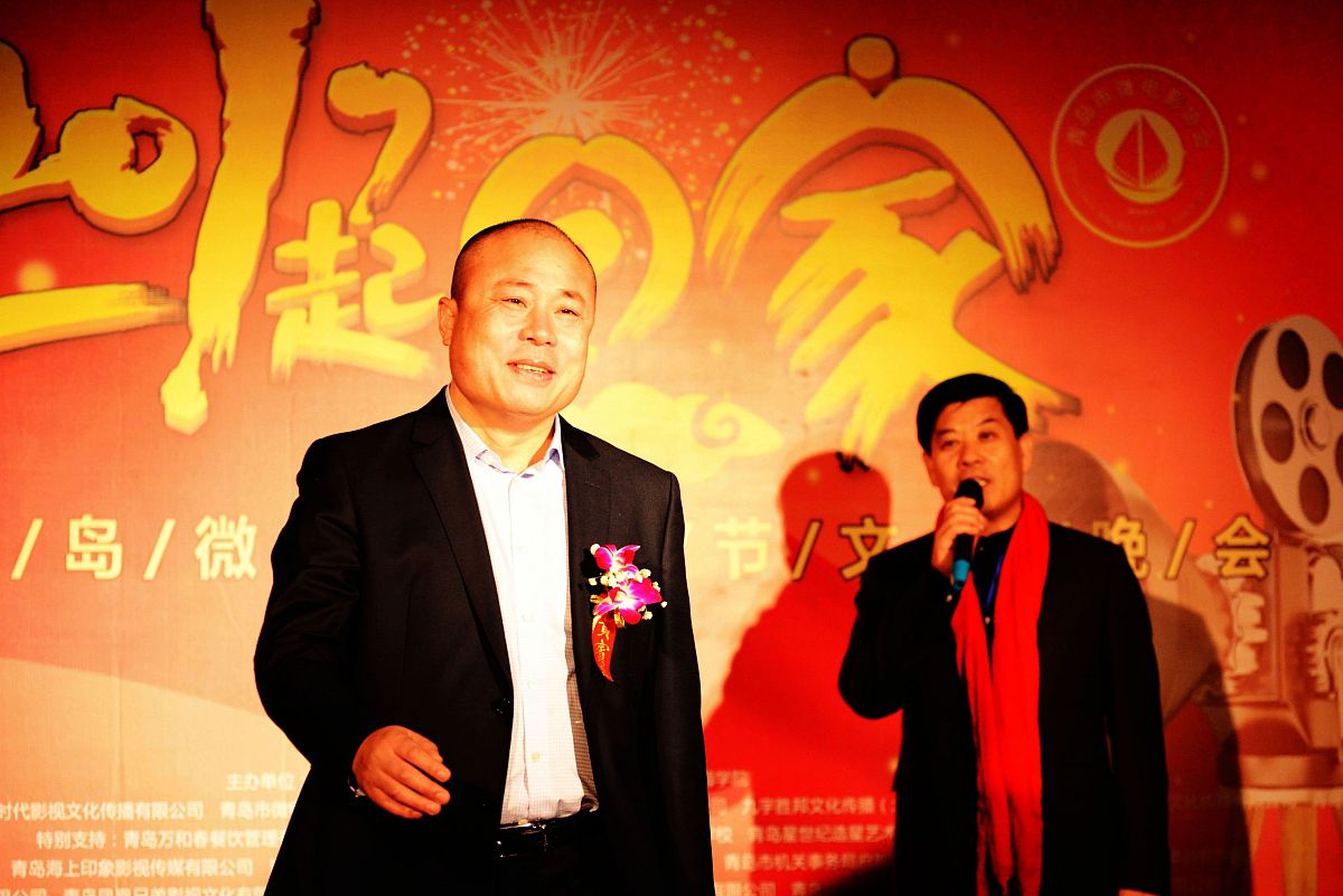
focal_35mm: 116
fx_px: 4329
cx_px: 672
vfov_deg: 11.8
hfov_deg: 17.6
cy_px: 448
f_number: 5
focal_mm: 116
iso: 3200
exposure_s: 1/1000
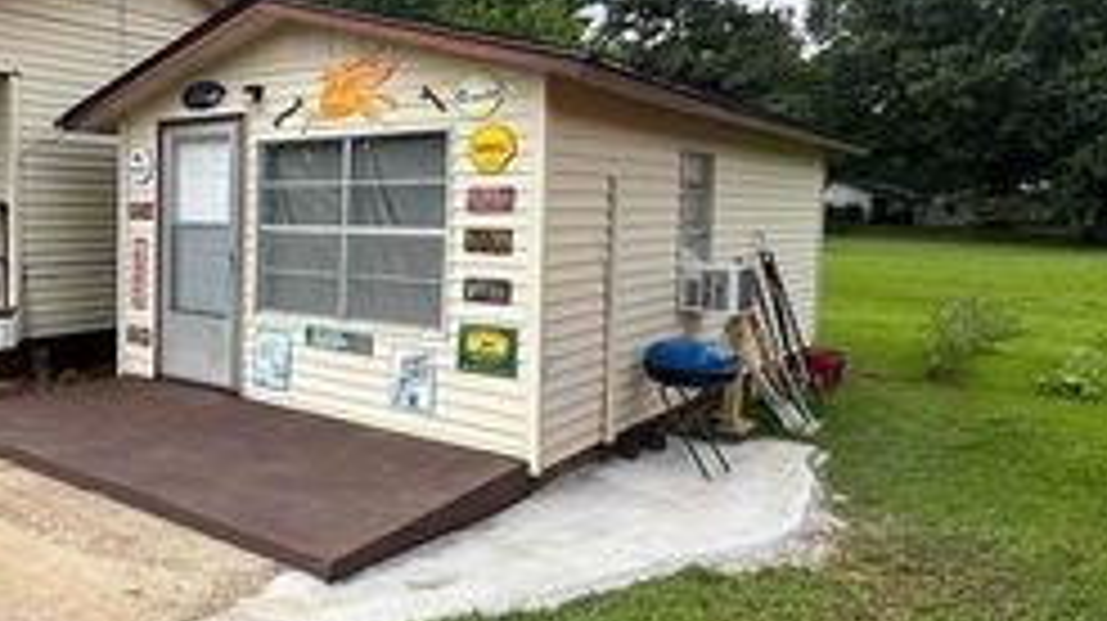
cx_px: 176
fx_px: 909
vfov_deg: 37.7
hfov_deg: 56.6
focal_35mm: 31
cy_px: 277
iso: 40
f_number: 2.2
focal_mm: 2.22
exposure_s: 1/690
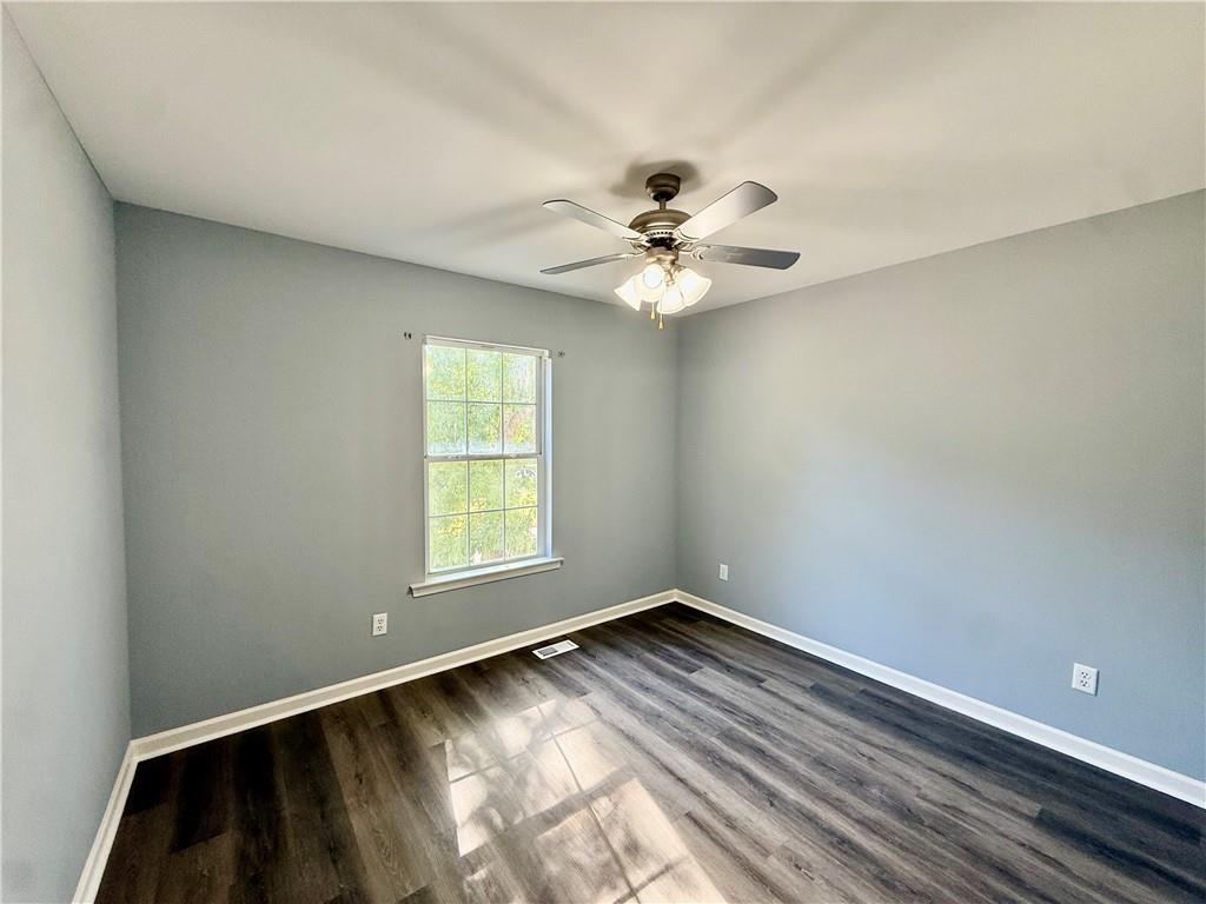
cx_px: 603
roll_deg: -1.4
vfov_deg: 85.7
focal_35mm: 14
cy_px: 452
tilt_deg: -2.6
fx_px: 488
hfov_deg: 102.1
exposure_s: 1/99
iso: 100
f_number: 2.2
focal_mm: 2.22
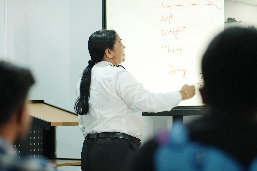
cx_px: 128
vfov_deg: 10.8
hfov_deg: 16.1
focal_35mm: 127
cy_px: 86
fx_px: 907
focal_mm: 85
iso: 1000
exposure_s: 1/200
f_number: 1.8
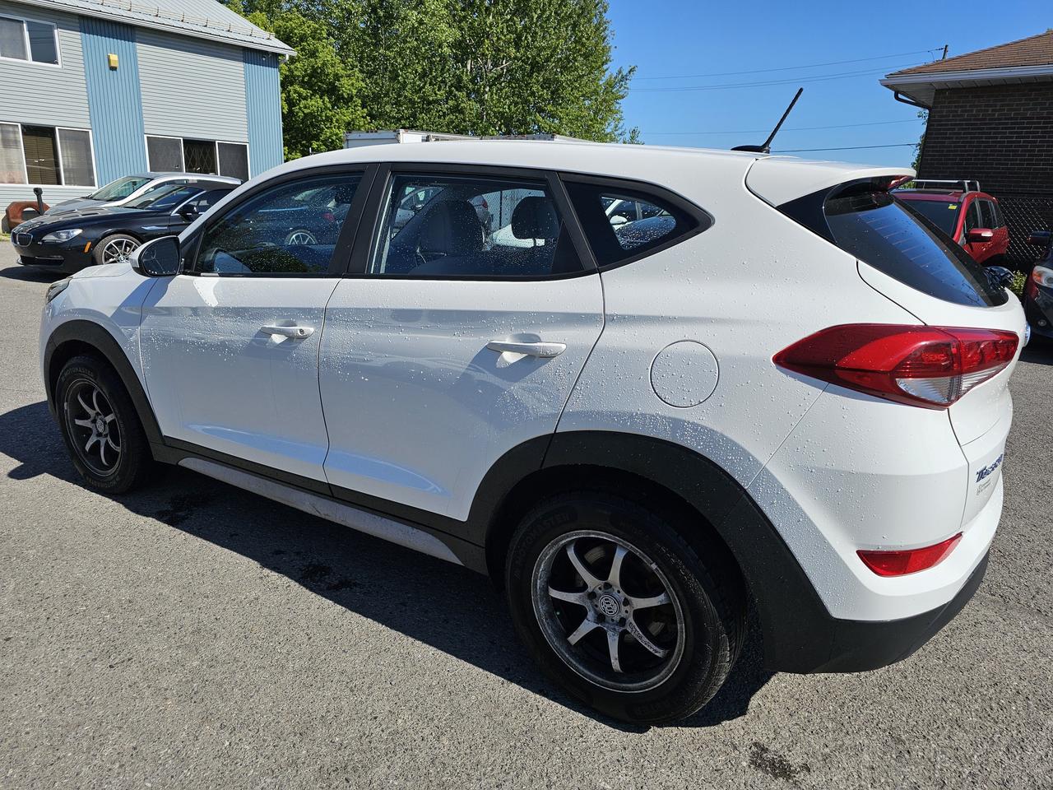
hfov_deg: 73.9
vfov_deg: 58.9
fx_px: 700
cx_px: 526
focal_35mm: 23
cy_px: 395
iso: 10
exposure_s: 1/947
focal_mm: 6.3
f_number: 1.7
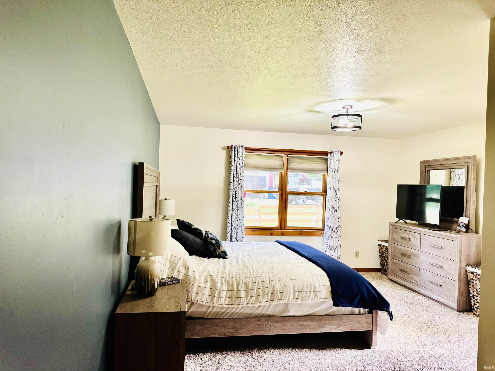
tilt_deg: -0.3
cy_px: 186
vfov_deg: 56.8
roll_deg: -1.3
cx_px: 248
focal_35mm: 24
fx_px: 343
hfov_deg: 71.6
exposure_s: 1/60
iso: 250
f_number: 1.78
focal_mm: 6.76
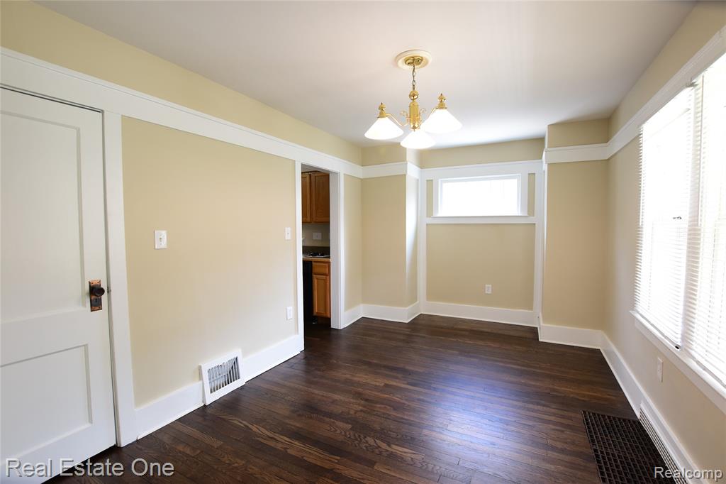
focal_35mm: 15
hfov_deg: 100.4
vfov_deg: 77.3
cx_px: 363
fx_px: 302
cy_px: 242
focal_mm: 10
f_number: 6.3
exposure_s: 1/25
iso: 400
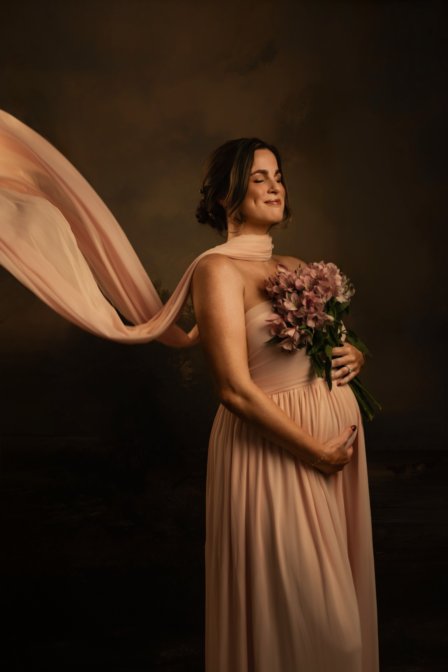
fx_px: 915
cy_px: 336
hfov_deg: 27.5
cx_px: 224
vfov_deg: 40.3
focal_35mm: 49
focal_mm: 49
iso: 400
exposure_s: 1/160
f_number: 4
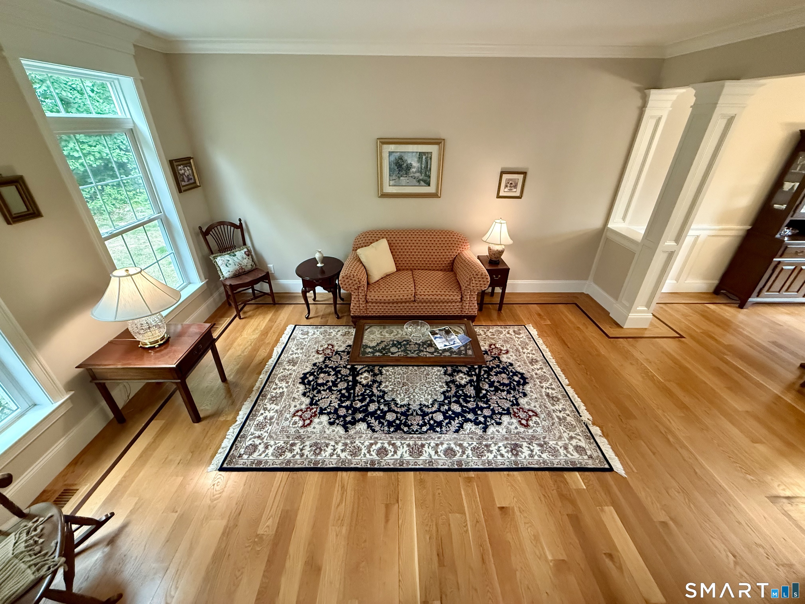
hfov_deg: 102.1
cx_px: 402
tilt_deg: -28.7
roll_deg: -0.3
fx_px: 326
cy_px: 302
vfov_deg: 85.7
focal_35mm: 14
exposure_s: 1/60
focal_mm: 2.22
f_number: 2.2
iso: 640
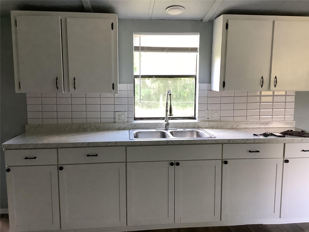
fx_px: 277
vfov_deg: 45.4
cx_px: 154
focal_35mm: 31
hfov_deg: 58.4
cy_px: 116
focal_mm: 3.3
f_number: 2.4
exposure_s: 1/60
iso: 200
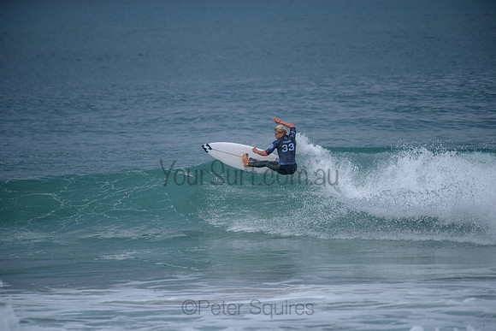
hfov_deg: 4.1
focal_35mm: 500
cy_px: 166
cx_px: 248
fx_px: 6890
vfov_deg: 2.8
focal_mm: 500
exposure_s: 1/2000
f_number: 5.6
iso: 200
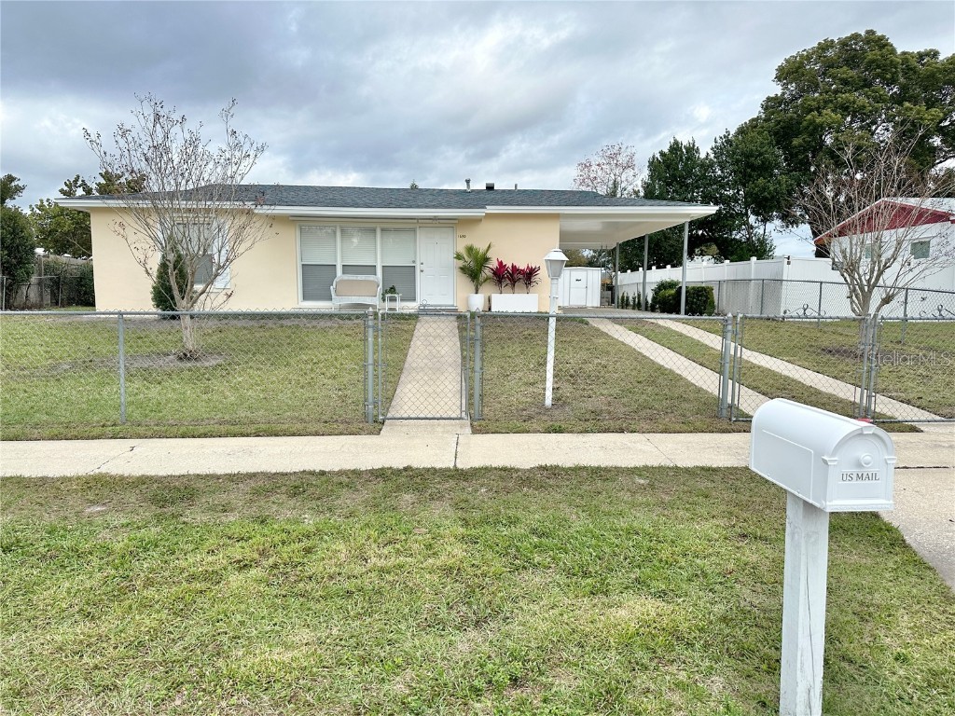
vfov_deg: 56.8
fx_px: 662
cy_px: 358
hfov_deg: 71.6
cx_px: 478
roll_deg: +0.1
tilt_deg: -5.1
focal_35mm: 24
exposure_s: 1/2882
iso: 80
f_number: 1.78
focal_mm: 6.86
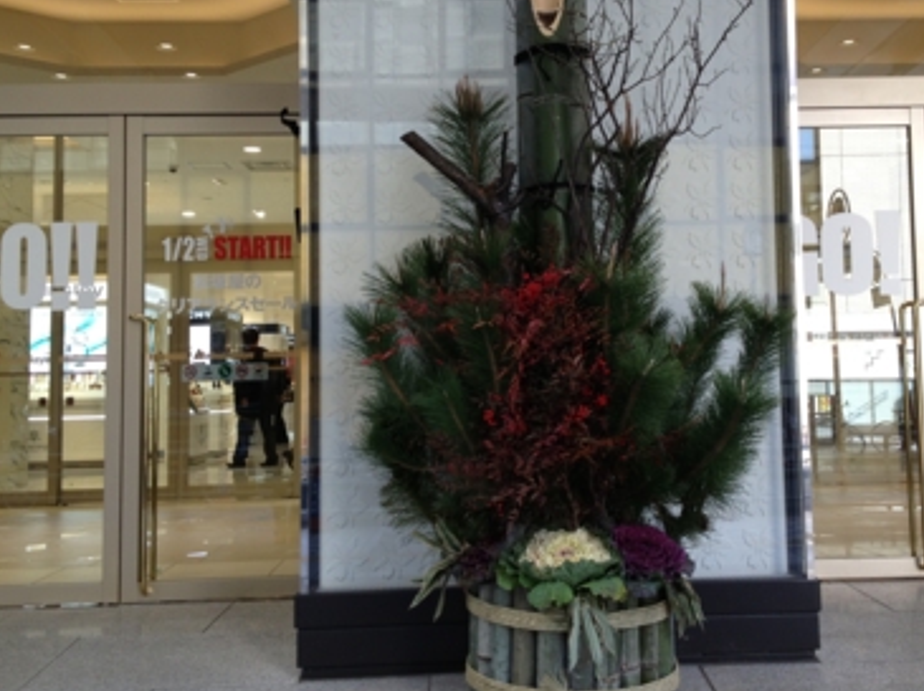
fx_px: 1280
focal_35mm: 48
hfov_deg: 39.6
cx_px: 539
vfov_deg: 30.2
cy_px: 287
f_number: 2.4
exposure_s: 1/121
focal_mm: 4.28
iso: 50
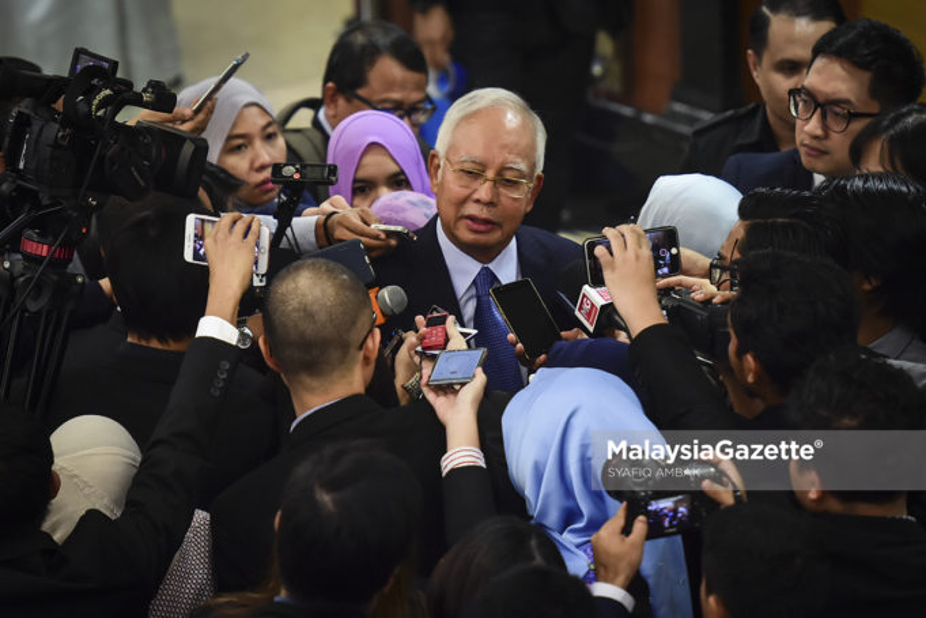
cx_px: 463
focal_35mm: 255
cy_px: 309
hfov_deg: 8.1
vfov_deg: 5.4
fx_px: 6559
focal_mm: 170
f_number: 2.8
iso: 1250
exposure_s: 1/160
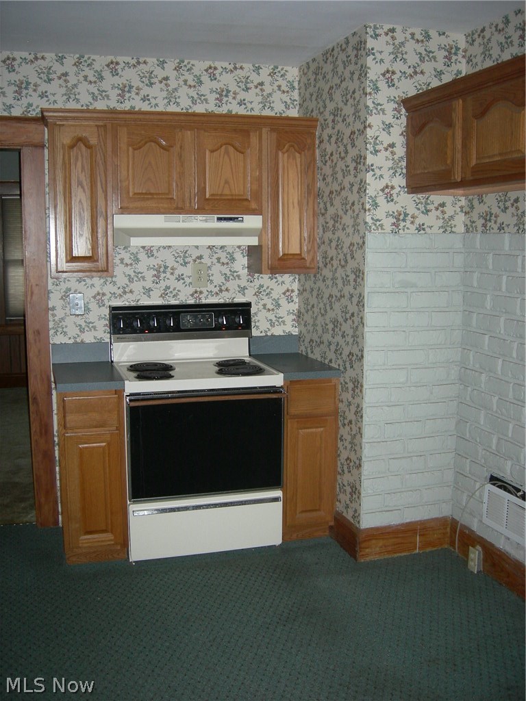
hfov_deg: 39.7
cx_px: 263
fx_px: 729
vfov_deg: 51.4
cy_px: 350
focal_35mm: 36
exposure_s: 1/60.1
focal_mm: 7.5
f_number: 2.7
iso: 154
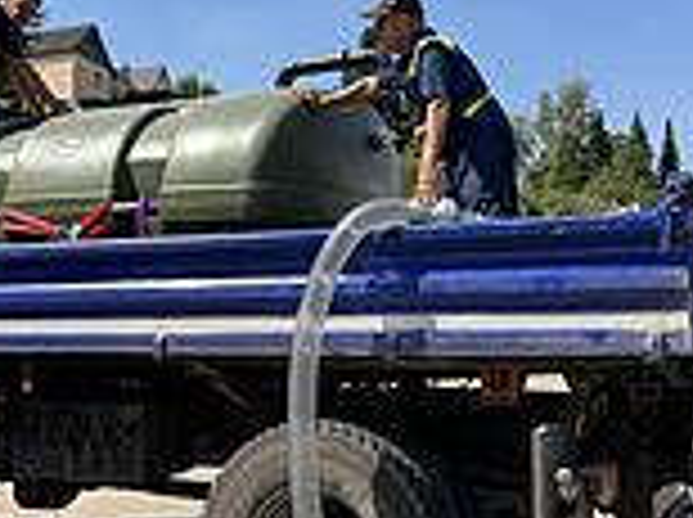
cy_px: 288
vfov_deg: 26.5
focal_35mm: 55
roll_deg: +1.0
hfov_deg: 34.8
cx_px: 261
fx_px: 1099
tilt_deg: +5.3
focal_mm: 6.76
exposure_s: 1/2833
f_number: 1.78
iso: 80
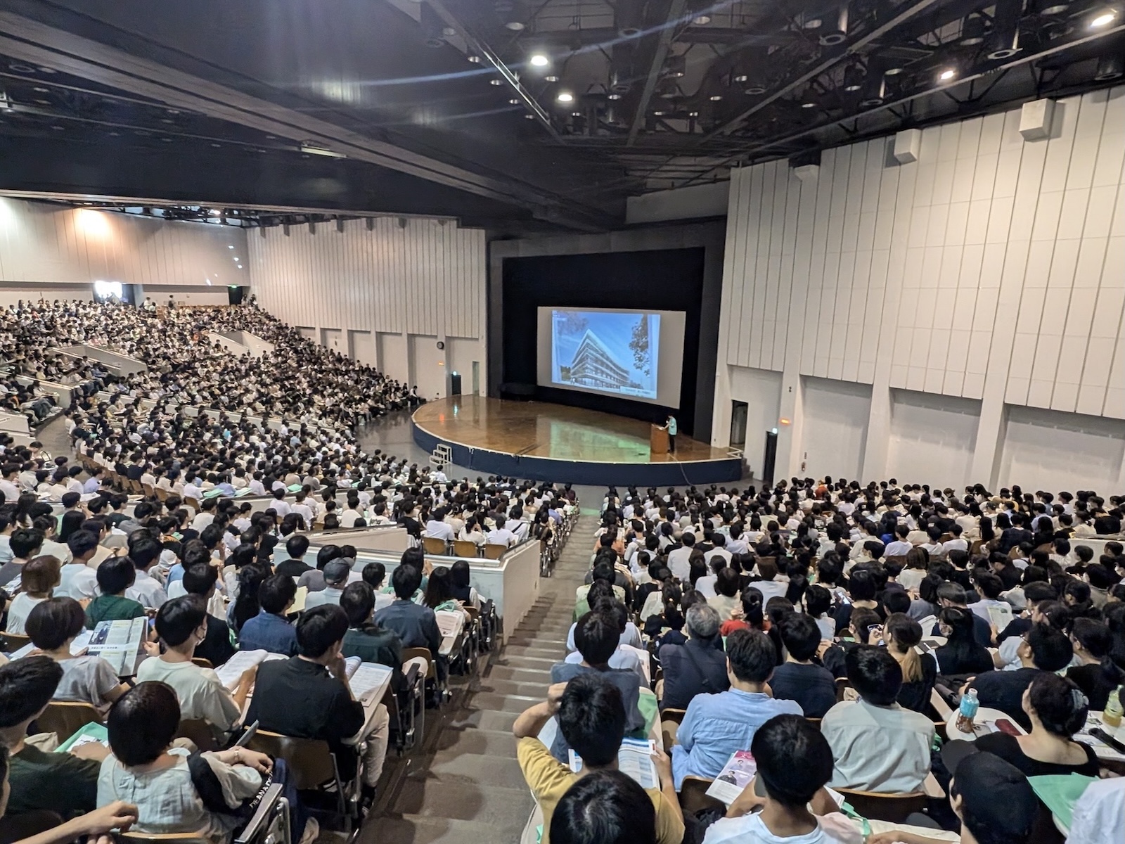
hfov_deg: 106.2
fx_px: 422
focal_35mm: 13
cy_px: 422
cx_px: 562
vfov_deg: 89.9
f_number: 2.2
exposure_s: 1/25
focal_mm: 1.95
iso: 484
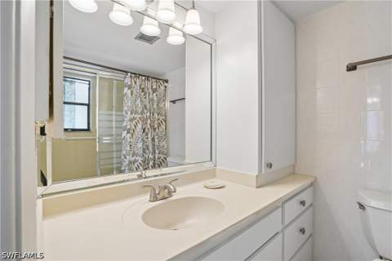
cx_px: 196
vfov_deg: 73.7
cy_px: 130
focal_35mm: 16
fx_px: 174
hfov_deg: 96.7
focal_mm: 16
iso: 400
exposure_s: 1/10
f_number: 8
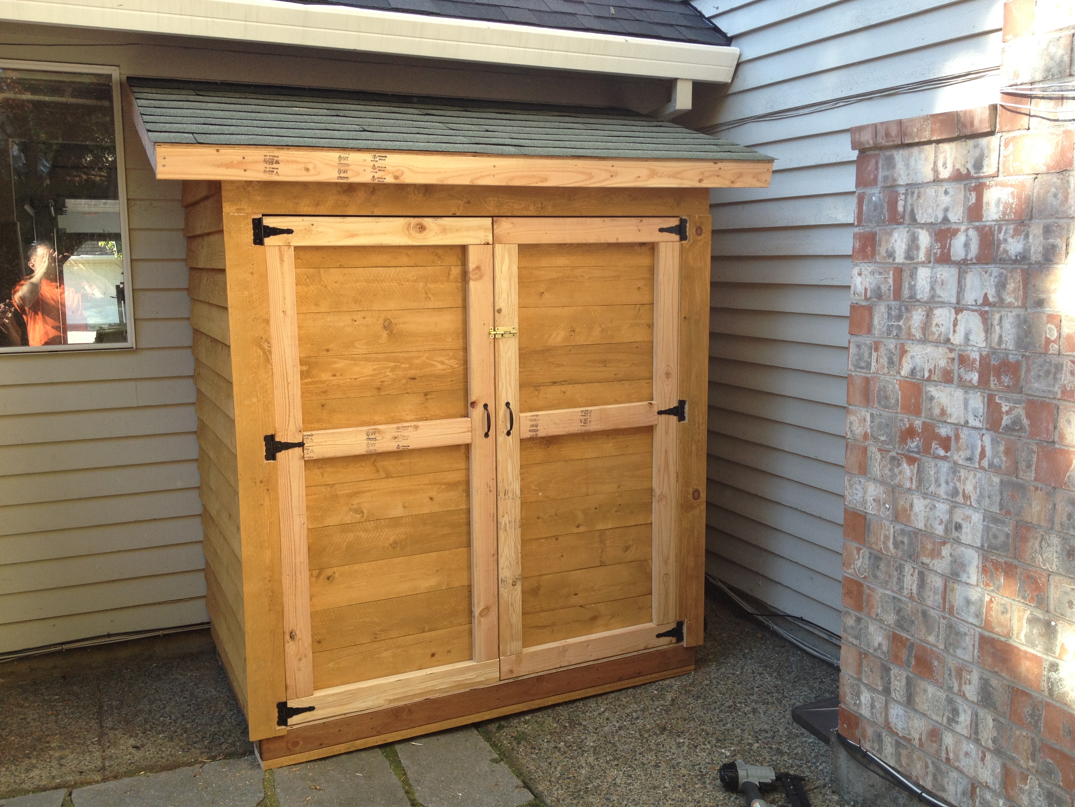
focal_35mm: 35
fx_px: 1087
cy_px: 404
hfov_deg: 52.6
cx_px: 538
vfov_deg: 40.7
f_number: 2.4
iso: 50
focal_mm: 4.28
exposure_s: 1/153
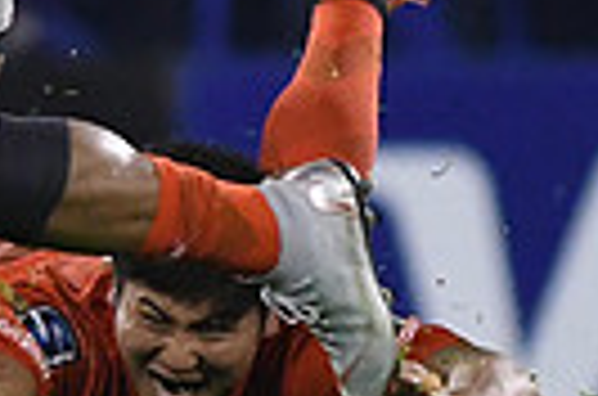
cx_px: -611
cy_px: -286
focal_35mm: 1960
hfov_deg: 1.1
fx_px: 32480
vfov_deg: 0.7
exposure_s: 1/1000
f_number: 2.8
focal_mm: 300
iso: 3200
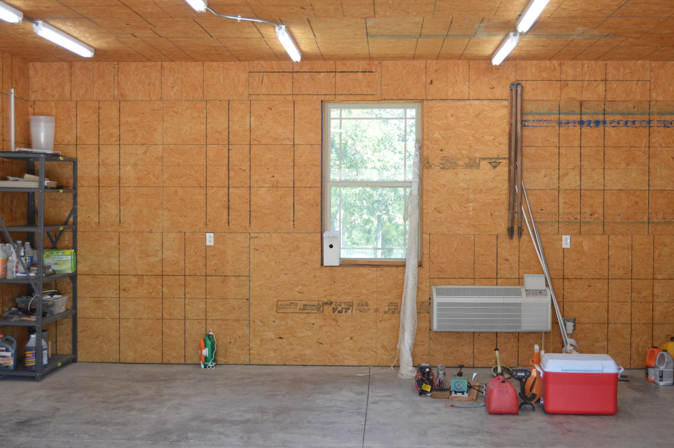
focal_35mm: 48
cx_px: 337
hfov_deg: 41.1
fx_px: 898
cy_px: 224
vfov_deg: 28.0
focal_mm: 32
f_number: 5
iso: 400
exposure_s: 1/100
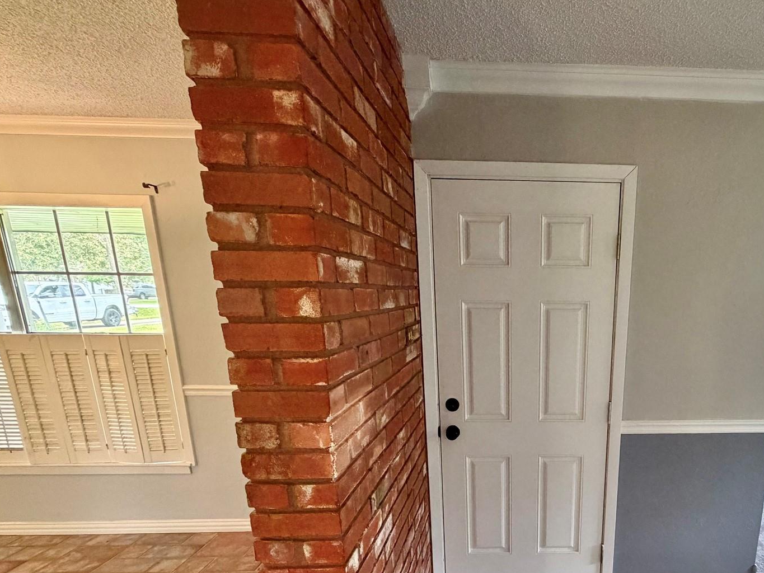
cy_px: 401
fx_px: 464
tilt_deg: -13.3
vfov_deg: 61.2
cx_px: 538
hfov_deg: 75.2
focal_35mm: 21
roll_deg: -0.8
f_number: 2.2
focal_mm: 2.22
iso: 500
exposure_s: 1/60
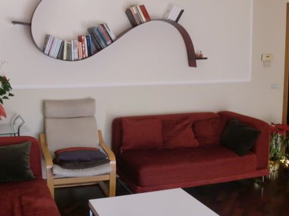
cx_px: 146
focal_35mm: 46
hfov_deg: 41.3
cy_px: 93
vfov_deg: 31.4
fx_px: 384
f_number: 3.1
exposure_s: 1/60
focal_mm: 6.3
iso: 320
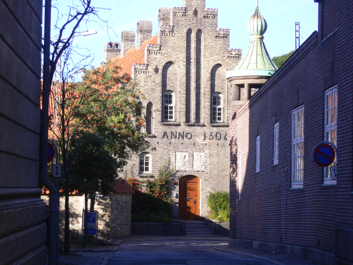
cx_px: 176
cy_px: 132
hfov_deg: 18.7
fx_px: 1071
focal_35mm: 105
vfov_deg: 14.1
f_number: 5
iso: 80
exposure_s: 1/125
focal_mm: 17.4
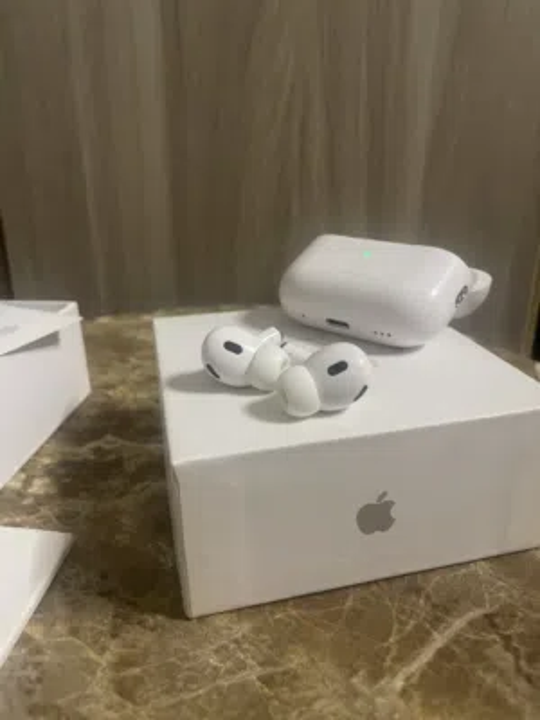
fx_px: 541
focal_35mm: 26
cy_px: 360
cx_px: 270
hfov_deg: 53.1
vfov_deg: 67.3
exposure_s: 1/35
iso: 640
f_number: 1.6
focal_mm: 4.2
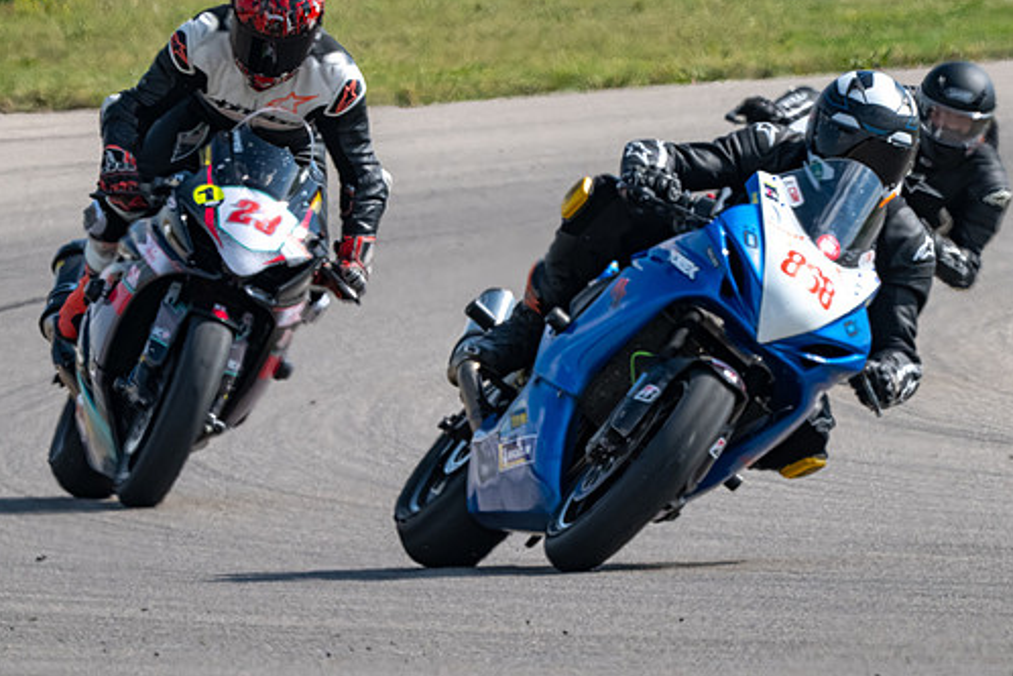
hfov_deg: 2.3
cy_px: 472
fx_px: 25689
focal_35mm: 913
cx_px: 503
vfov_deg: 1.5
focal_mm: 600
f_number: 16
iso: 1400
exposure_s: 1/1250
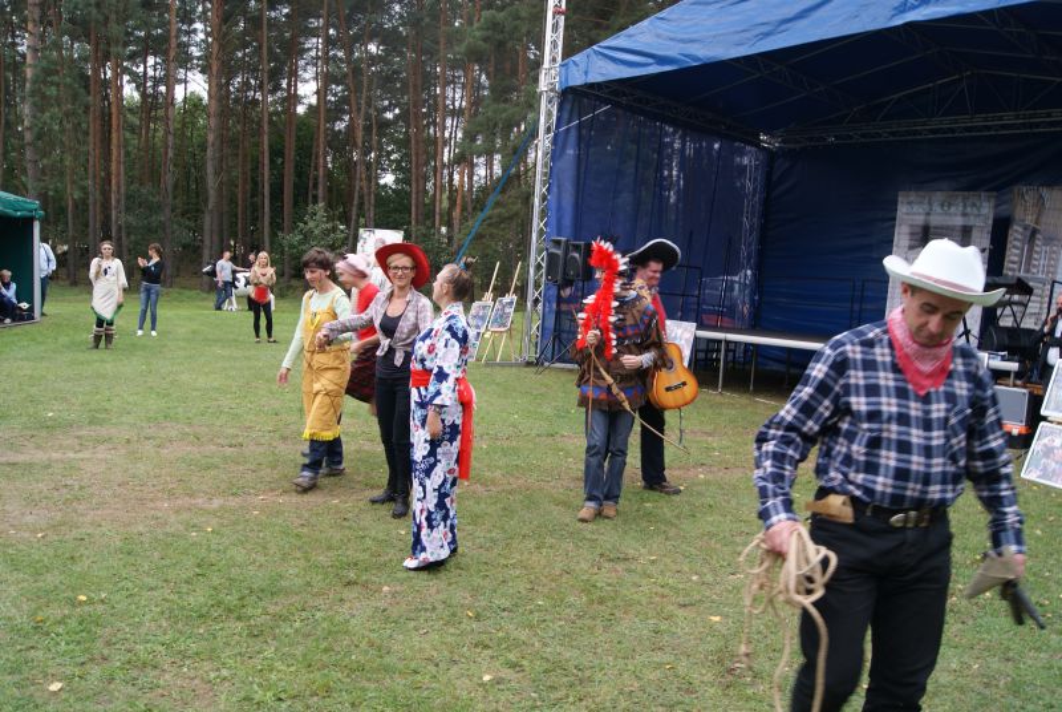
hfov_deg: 61.9
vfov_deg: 43.7
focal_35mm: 30
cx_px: 531
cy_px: 356
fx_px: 886
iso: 100
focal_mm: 20
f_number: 6.3
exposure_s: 1/50
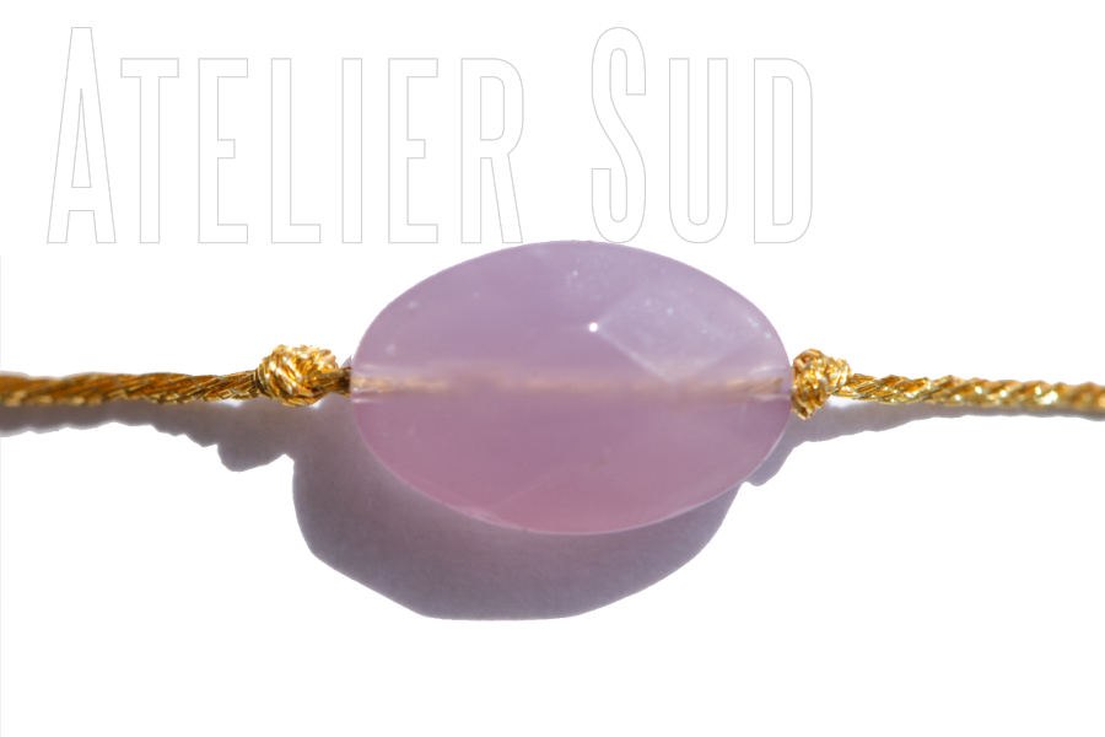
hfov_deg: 16.1
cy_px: 368
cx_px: 552
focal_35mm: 128
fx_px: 3913
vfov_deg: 10.8
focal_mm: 85
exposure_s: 1/1000
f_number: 5.6
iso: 200
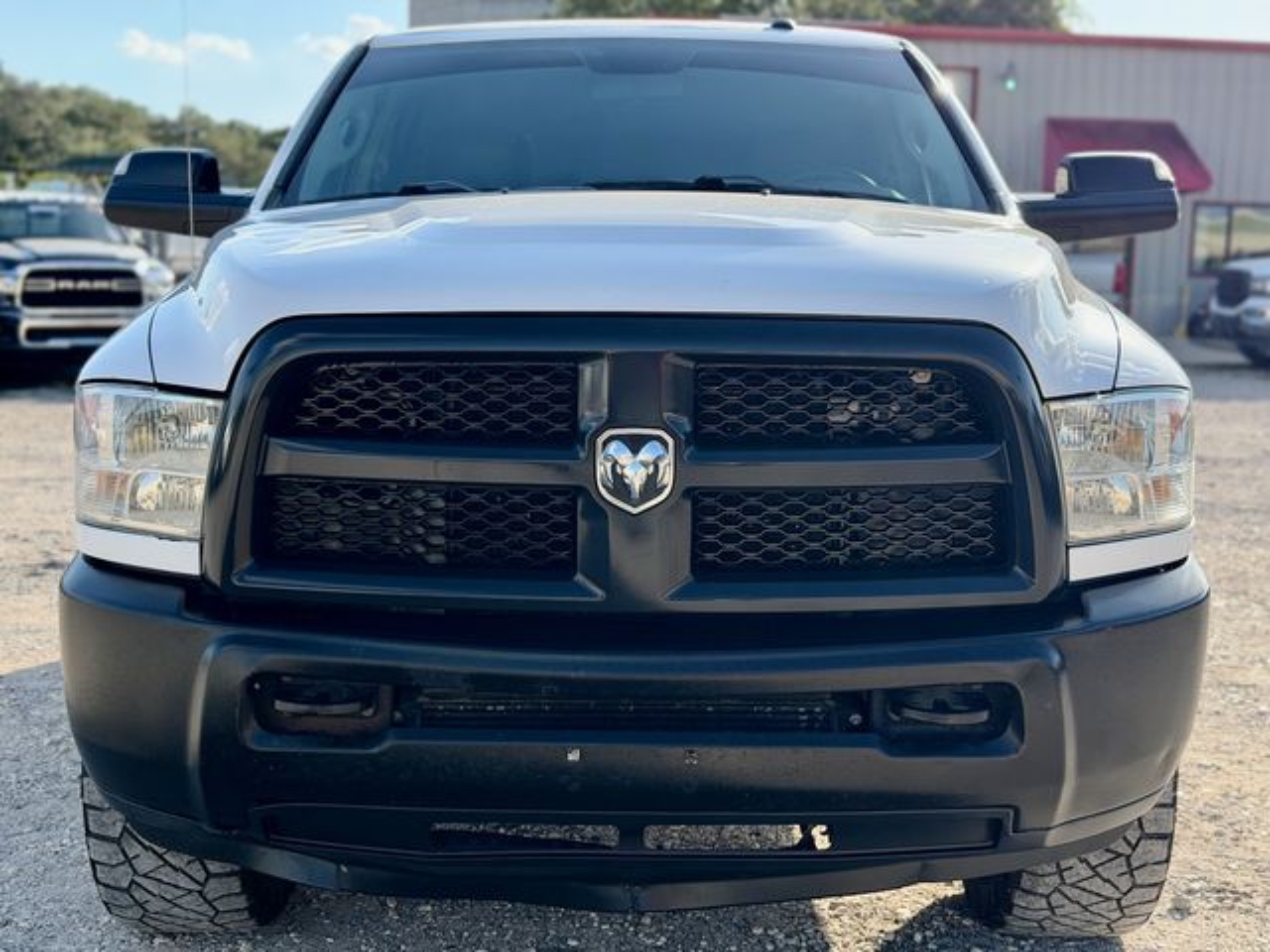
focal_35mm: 48
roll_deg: -2.3
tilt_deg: -6.2
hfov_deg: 39.7
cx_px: 635
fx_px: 1761
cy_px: 476
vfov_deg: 30.3
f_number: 1.78
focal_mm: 6.76
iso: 80
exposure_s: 1/2033
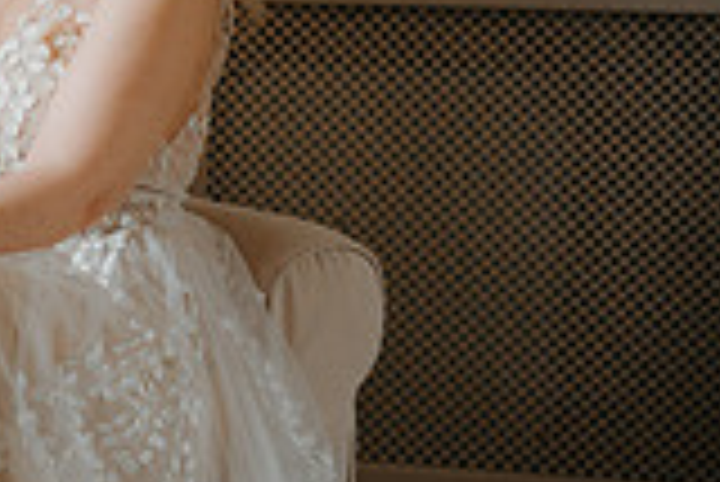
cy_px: 237
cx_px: -447
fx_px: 2622
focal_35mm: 131
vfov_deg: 10.5
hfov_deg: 14.3
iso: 400
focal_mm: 35
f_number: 1.4
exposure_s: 1/200
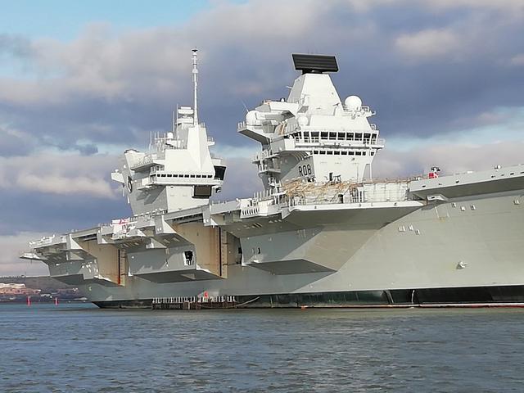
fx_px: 1453
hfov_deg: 20.4
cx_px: 262
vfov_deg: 15.4
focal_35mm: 96
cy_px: 196
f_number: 2.2
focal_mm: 3.46
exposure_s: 1/1196
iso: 50
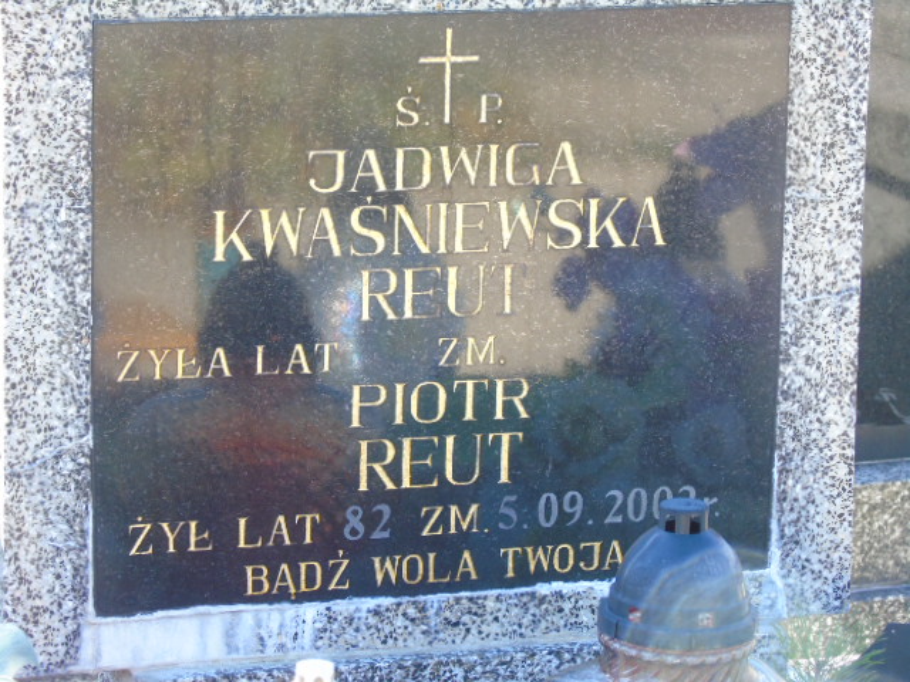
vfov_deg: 9.2
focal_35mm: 162
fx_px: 4259
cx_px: 455
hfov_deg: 12.2
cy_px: 341
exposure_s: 1/125
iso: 400
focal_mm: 29
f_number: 4.9
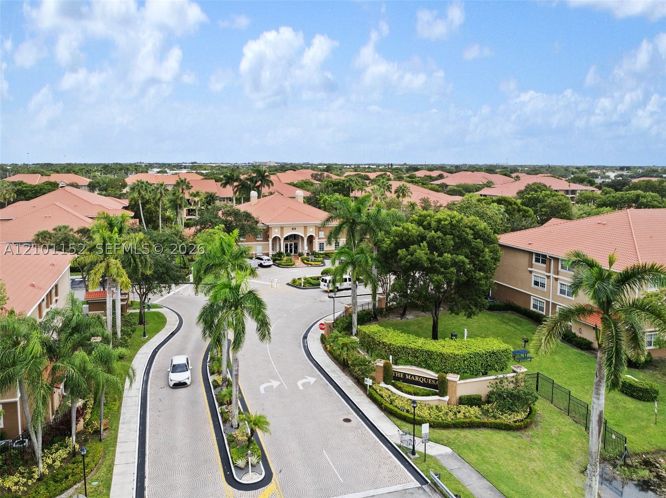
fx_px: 461
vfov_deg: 56.7
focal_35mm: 24
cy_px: 249
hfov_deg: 71.6
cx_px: 333
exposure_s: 1/1000
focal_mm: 12.29
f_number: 2.8
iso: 160
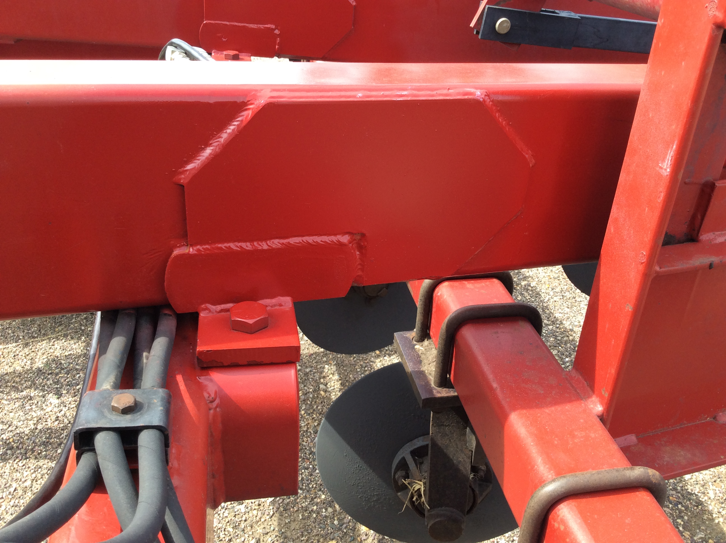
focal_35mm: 32
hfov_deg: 56.9
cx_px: 363
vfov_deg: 44.1
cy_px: 272
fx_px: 670
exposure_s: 1/307
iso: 32
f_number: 2.4
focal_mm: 3.3
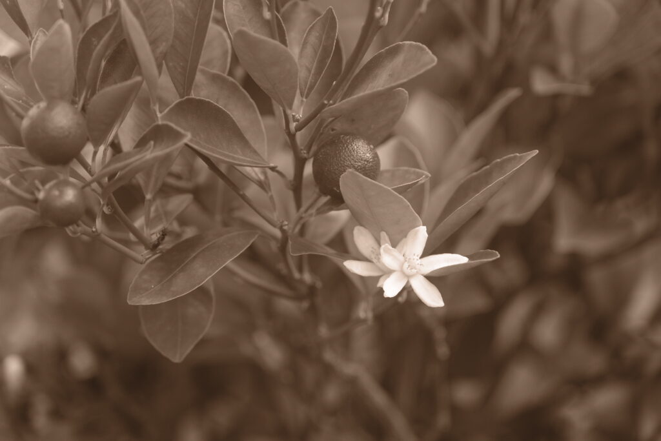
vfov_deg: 11.4
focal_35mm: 120
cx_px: 330
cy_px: 220
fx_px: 2203
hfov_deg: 17.1
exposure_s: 1/160
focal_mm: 80
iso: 640
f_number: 4
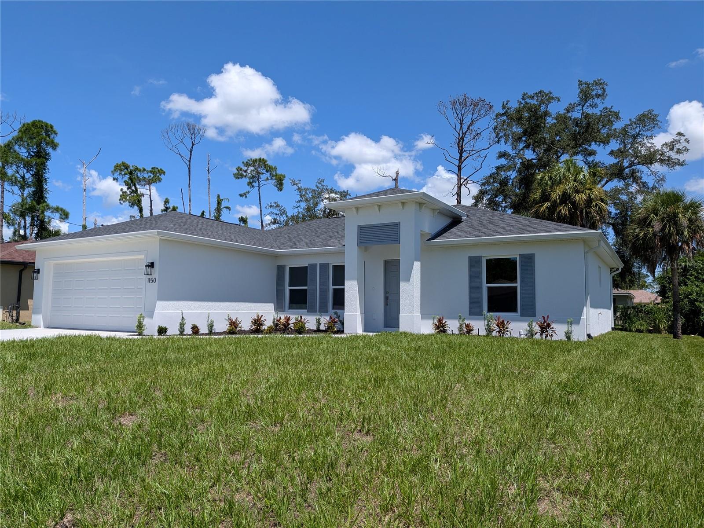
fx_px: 488
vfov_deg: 56.8
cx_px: 352
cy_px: 264
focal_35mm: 24
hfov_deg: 71.6
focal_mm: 4.53
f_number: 1.7
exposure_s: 1/2096
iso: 27
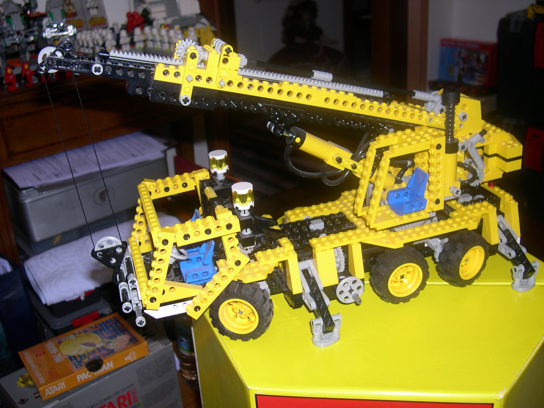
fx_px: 597
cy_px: 204
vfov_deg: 37.7
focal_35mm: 38
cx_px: 272
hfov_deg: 49.0
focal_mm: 8
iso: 100
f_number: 2.8
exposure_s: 1/60
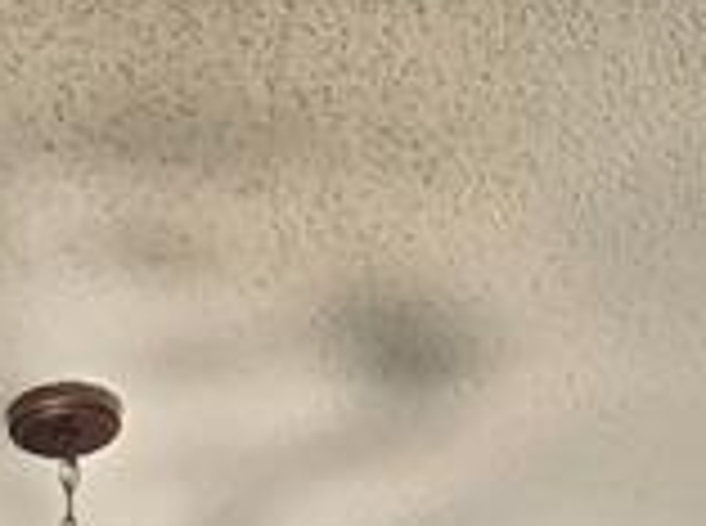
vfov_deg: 10.3
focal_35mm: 85
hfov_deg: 23.1
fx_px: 1730
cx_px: 382
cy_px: 1704
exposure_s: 1/60
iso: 400
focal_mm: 2.2
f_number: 1.9
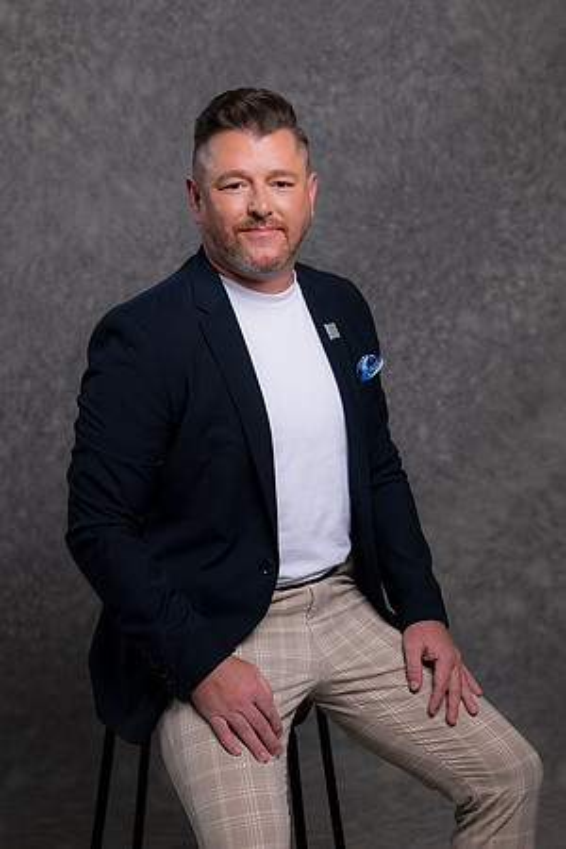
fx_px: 2004
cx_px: 283
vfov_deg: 23.9
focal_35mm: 85
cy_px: 424
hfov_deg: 16.1
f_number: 5
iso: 100
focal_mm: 85
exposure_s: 1/200
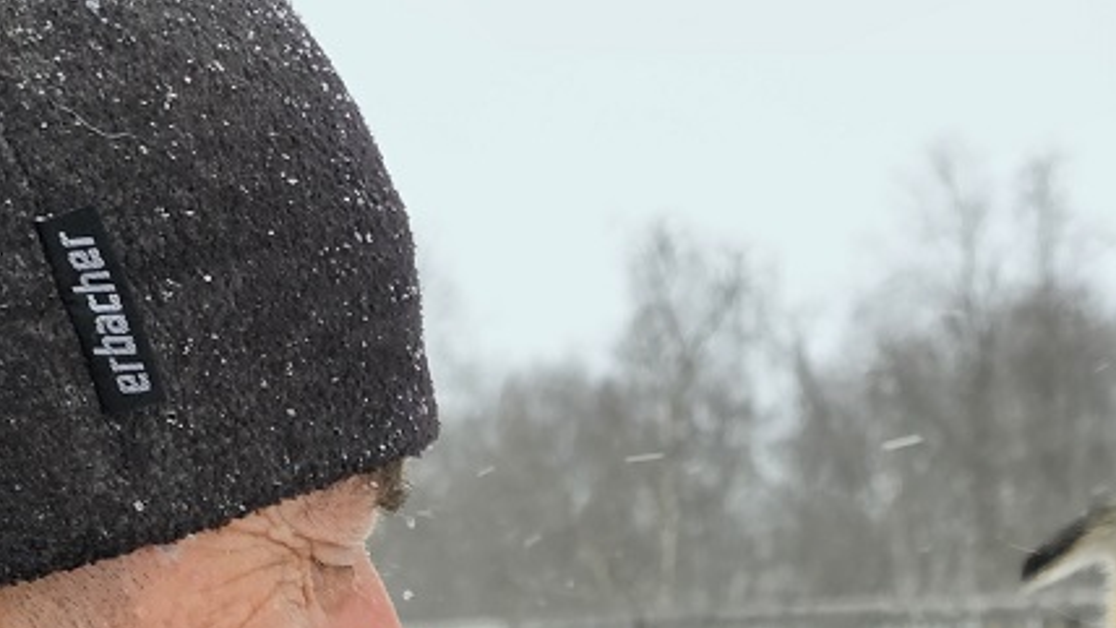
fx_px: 2309
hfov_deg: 27.1
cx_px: 668
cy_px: 1276
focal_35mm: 78
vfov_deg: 13.3
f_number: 1.7
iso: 40
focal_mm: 6.3
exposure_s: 1/190
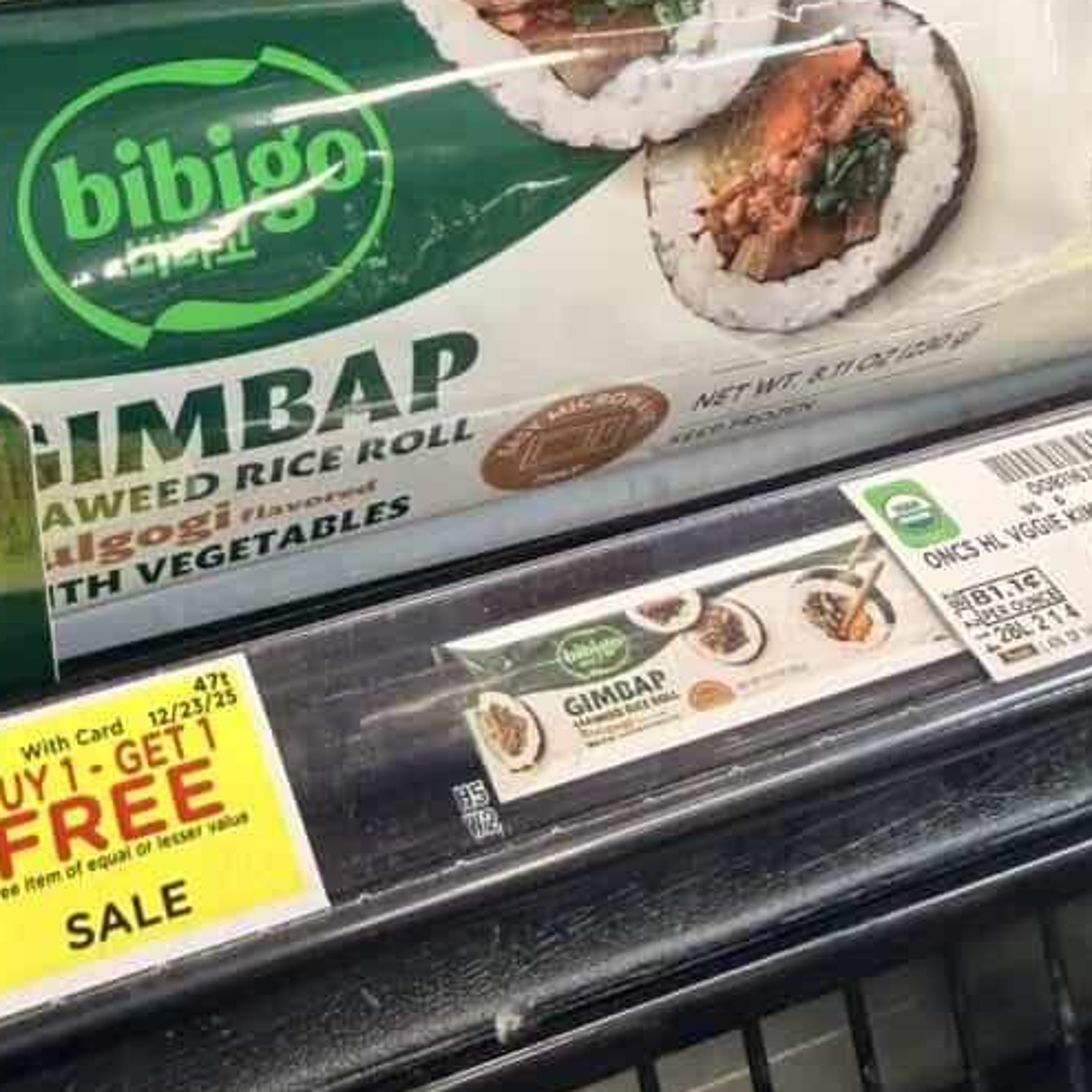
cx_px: 254
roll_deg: +2.9
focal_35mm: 44
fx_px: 1570
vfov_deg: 36.5
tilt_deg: -34.7
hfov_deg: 37.3
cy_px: 164
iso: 160
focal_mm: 2.22
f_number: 2.2
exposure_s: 1/66
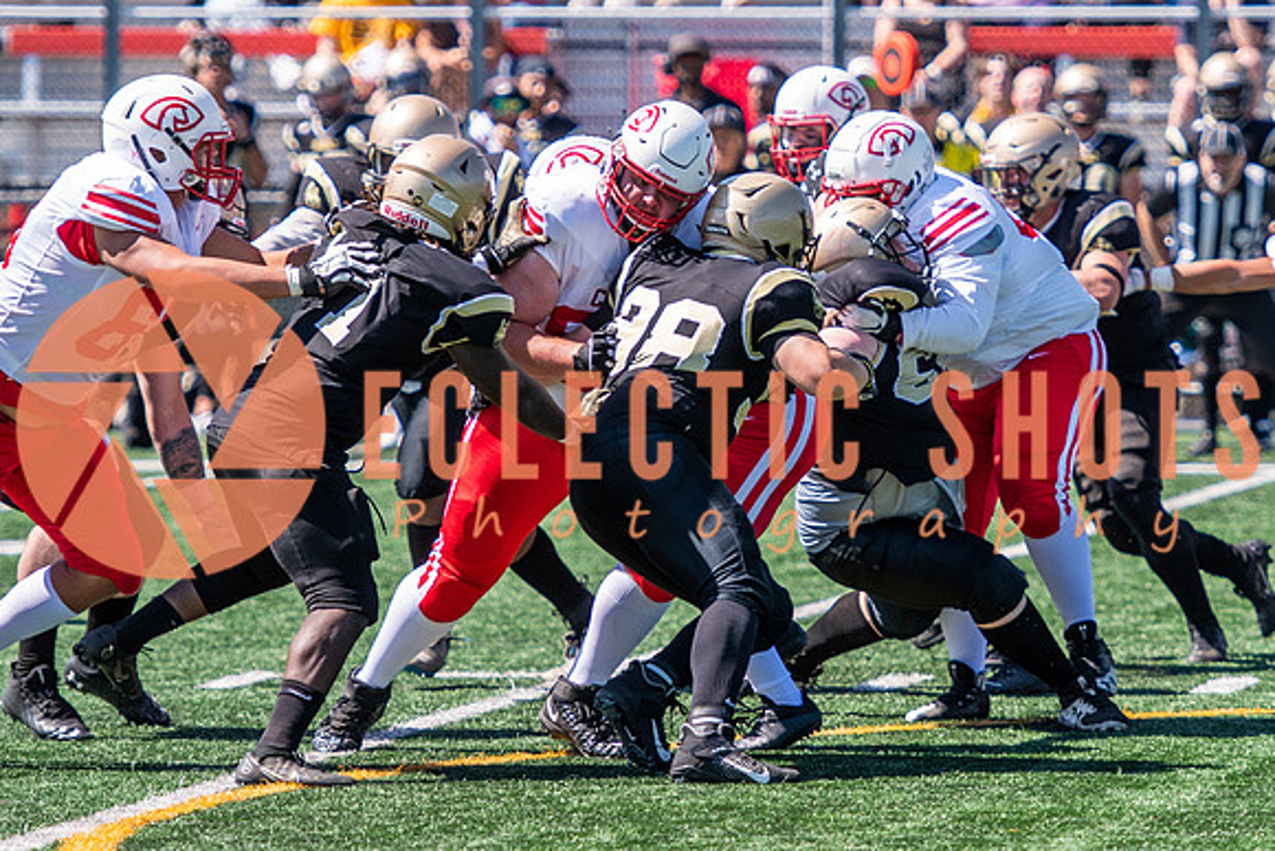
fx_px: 13888
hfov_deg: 5.3
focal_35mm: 392
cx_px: 799
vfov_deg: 3.5
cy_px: 348
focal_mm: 160
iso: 160
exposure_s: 1/2000
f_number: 2.8
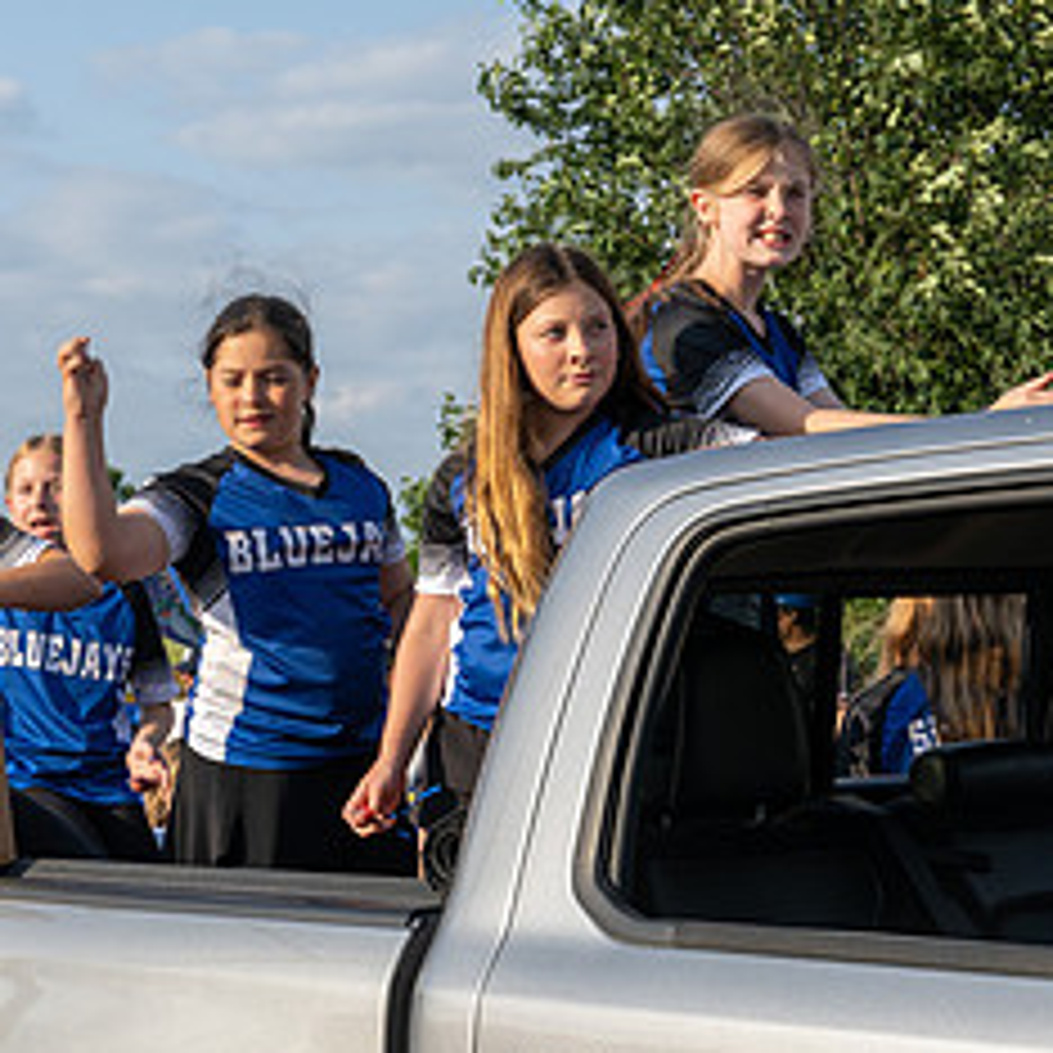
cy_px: 358
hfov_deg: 18.0
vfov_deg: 18.2
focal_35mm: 95
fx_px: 3269
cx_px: 117
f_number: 10
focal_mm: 45
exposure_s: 1/250
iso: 250
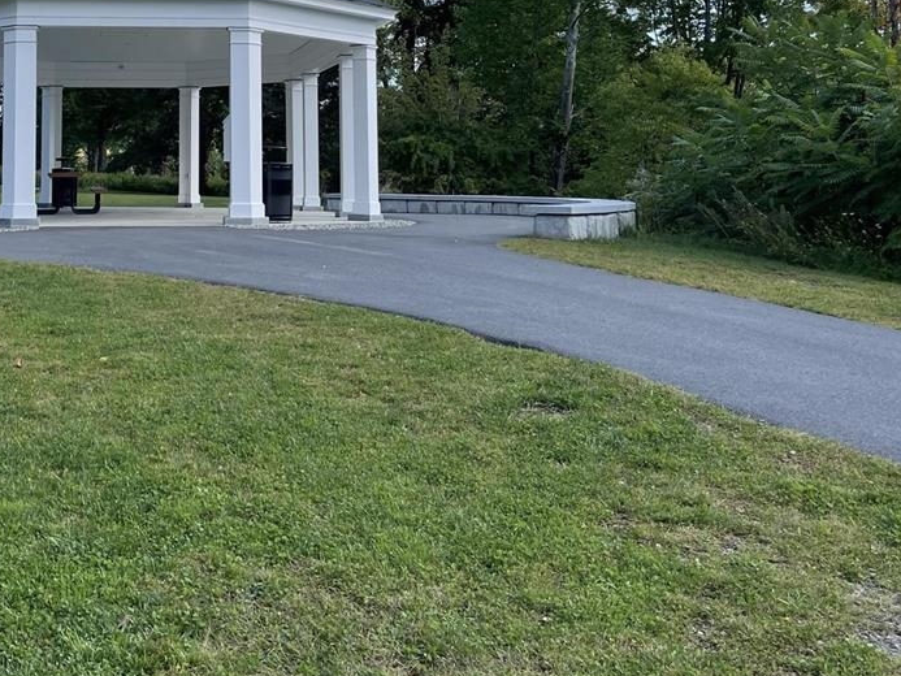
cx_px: 195
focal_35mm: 48
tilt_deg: +4.5
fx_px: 1250
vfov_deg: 29.1
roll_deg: -0.6
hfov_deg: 38.3
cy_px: 68
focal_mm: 5.1
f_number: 1.6
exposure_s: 1/1767
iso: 32
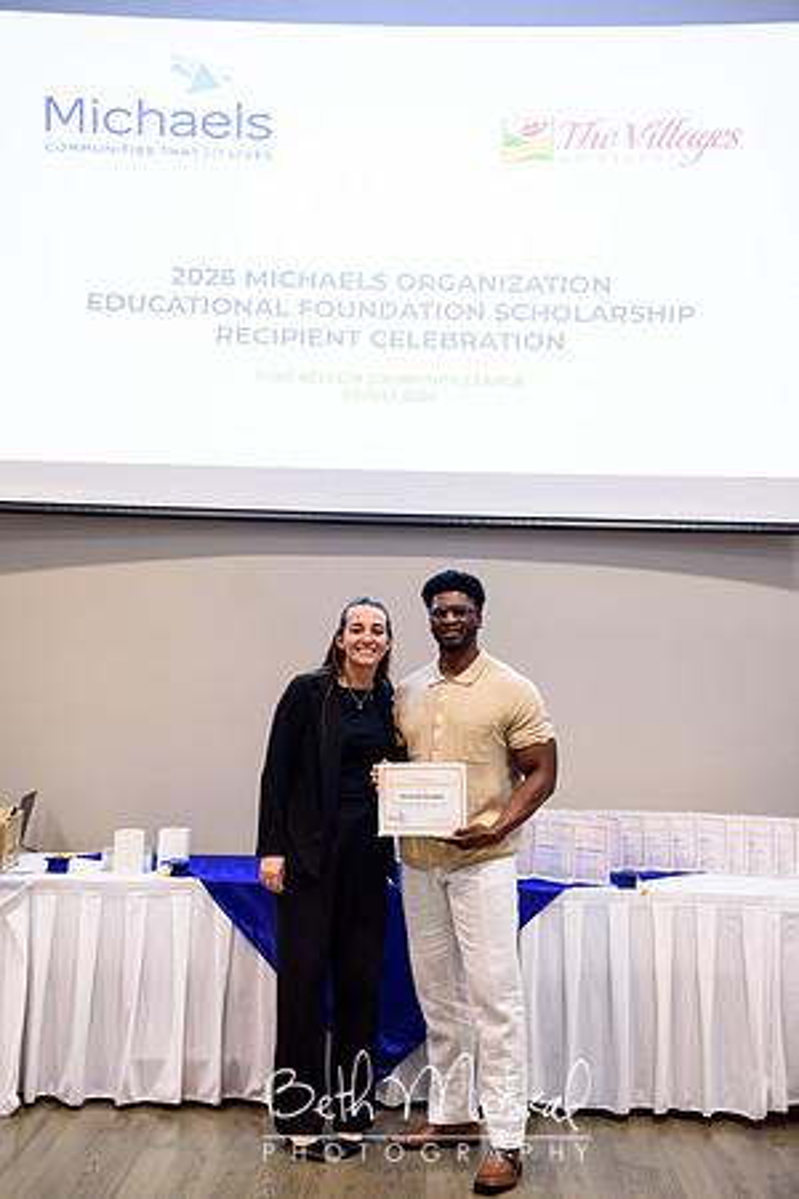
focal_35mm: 48
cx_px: 400
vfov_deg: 41.1
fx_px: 1598
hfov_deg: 28.1
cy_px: 600
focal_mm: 48
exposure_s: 1/160
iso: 1000
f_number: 2.8
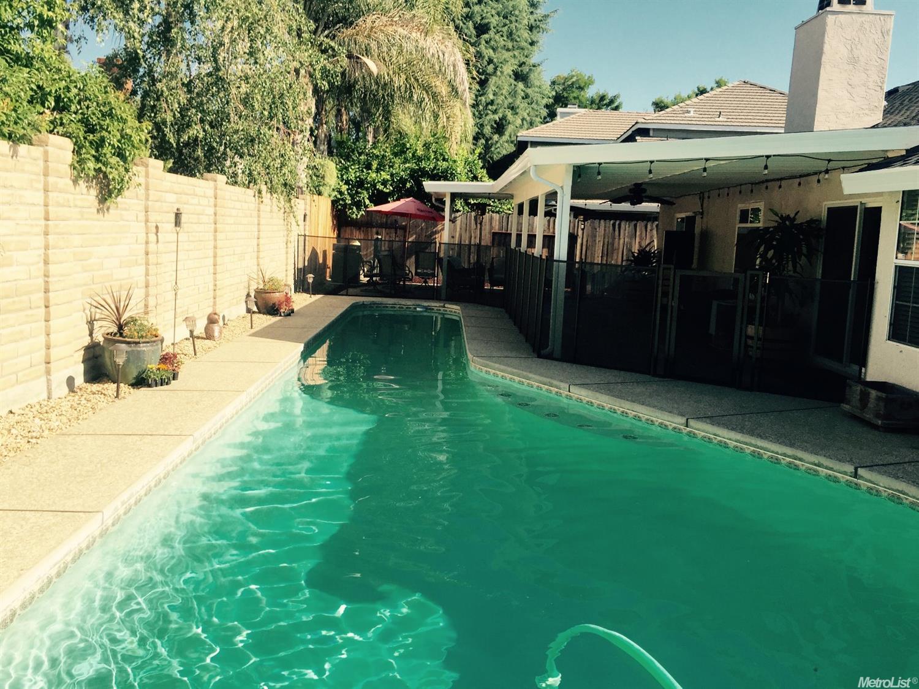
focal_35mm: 29
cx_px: 460
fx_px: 770
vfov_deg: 48.2
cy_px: 344
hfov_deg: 61.7
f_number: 2.2
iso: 32
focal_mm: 4.15
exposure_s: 1/1582
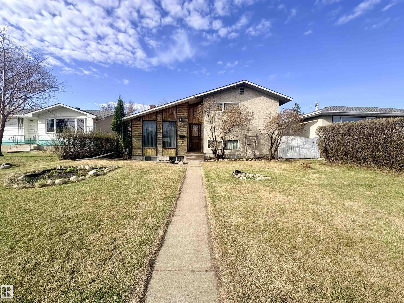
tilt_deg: -1.4
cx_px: 202
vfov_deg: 85.7
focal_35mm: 14
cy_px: 152
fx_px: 163
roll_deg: -0.6
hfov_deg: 102.1
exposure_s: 1/1346
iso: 50
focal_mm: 2.22
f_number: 2.2
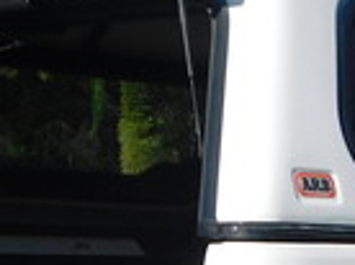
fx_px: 1781
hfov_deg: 11.3
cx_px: 288
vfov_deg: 8.4
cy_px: 368
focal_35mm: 174
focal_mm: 5.3
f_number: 6.4
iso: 125
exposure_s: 1/500
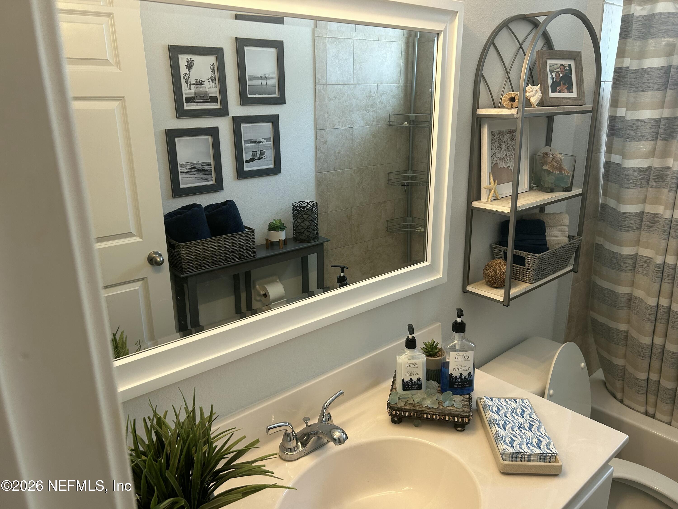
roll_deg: +1.3
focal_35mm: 26
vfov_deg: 53.1
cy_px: 254
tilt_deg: -16.0
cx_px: 339
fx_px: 509
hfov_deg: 67.3
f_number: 1.5
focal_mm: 5.7
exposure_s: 1/120
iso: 100
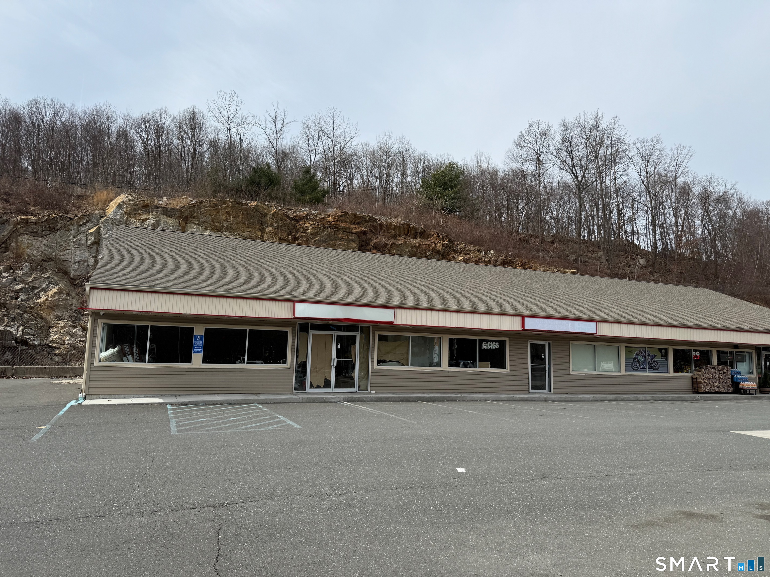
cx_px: 385
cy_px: 288
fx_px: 534
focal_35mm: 24
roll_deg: -1.8
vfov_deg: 56.8
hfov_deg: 71.6
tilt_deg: +6.9
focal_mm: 6.76
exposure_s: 1/5714
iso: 80
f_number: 1.78
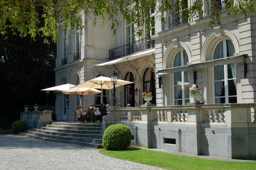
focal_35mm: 48
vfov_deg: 28.0
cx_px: 128
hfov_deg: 41.1
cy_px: 85
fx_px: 341
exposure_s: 1/320
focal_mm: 32
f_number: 9
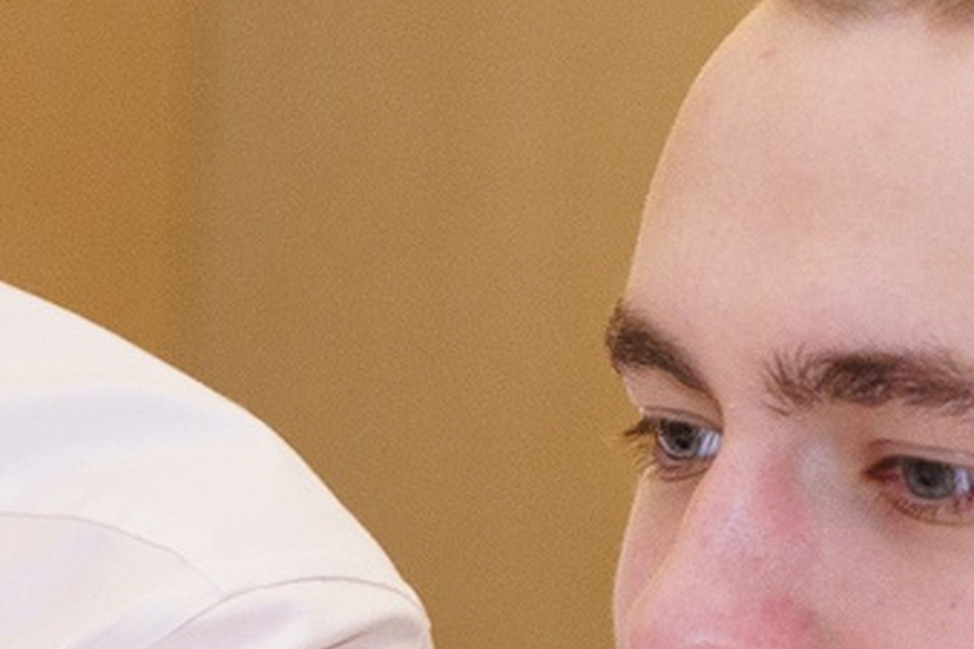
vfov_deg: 3.8
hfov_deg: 5.7
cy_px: 1047
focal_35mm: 359
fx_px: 9712
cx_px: -368
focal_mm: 47.6
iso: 1600
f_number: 3.2
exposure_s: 1/160
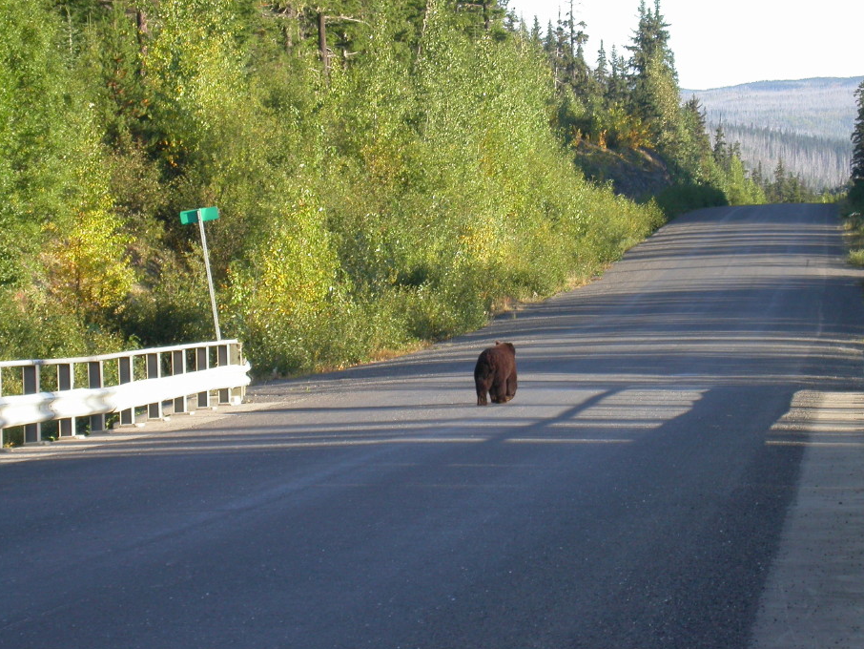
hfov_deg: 12.5
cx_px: 439
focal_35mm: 158
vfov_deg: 9.4
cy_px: 329
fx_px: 3945
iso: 100
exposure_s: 1/128
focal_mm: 32
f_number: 5.1
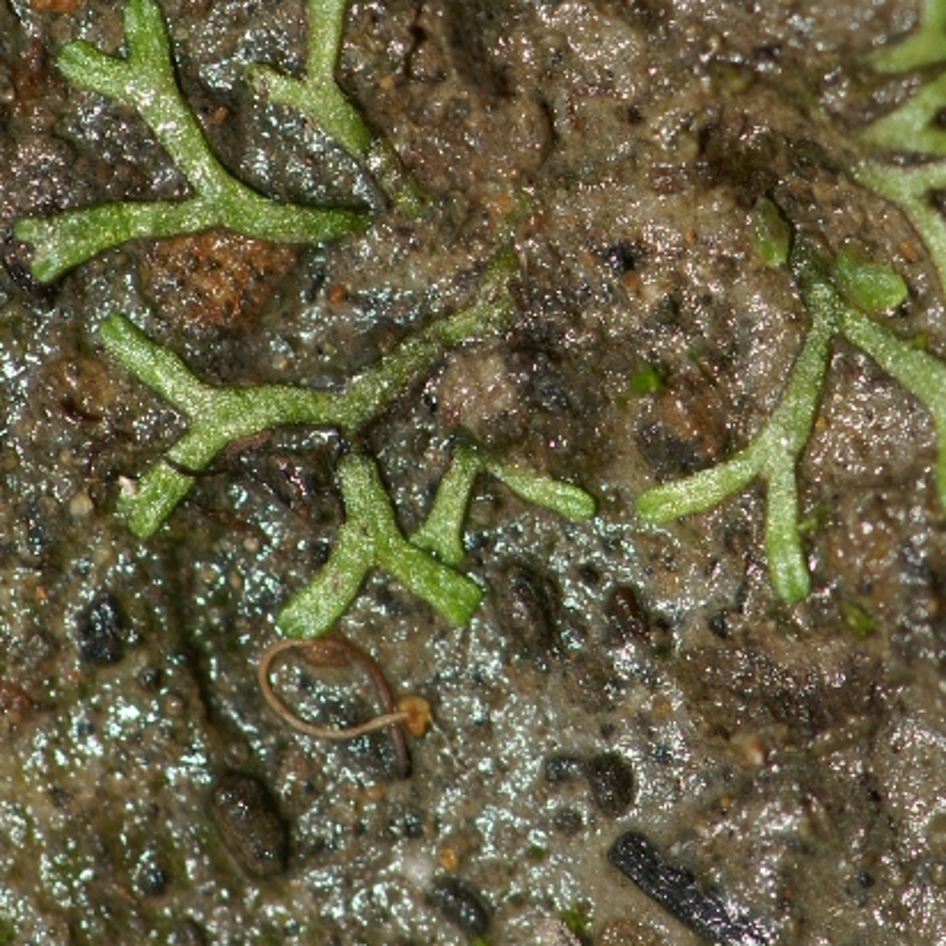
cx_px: 598
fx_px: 8595
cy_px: 96
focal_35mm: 278
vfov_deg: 6.3
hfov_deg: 6.3
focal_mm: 100
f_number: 4.5
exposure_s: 1/60
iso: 100
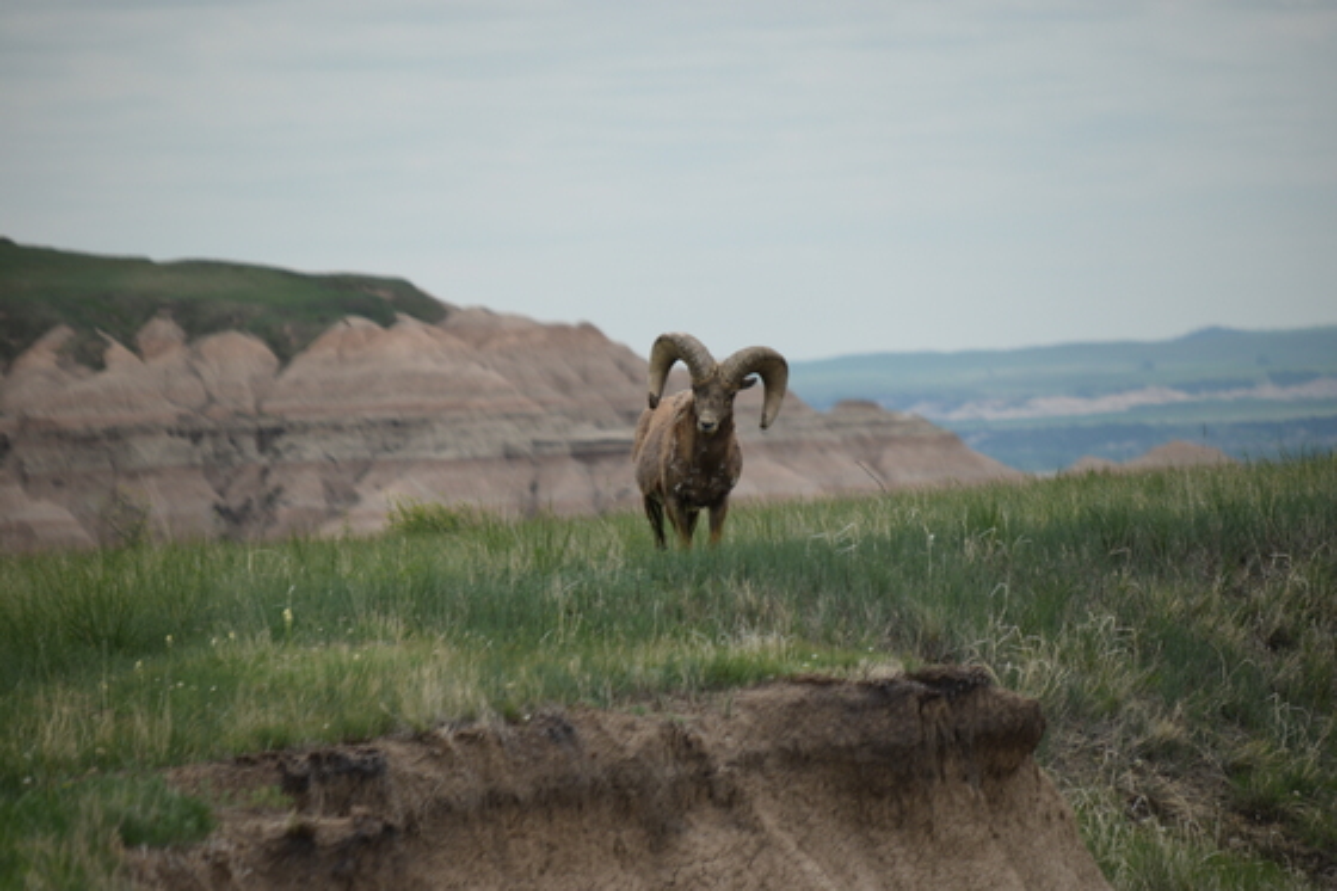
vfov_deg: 3.1
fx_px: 16707
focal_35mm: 450
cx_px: 668
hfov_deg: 4.6
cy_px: 446
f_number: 6.3
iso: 250
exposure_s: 1/500
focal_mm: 300
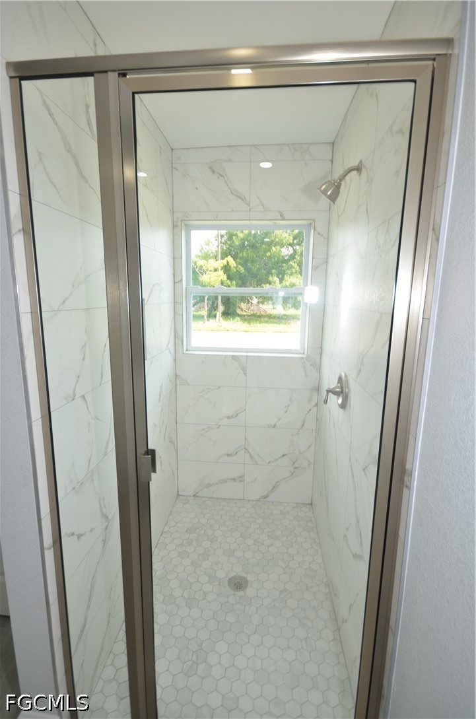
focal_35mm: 17
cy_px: 360
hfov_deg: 69.4
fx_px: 344
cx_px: 238
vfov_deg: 92.6
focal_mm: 11.5
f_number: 5
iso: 200
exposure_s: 1/100
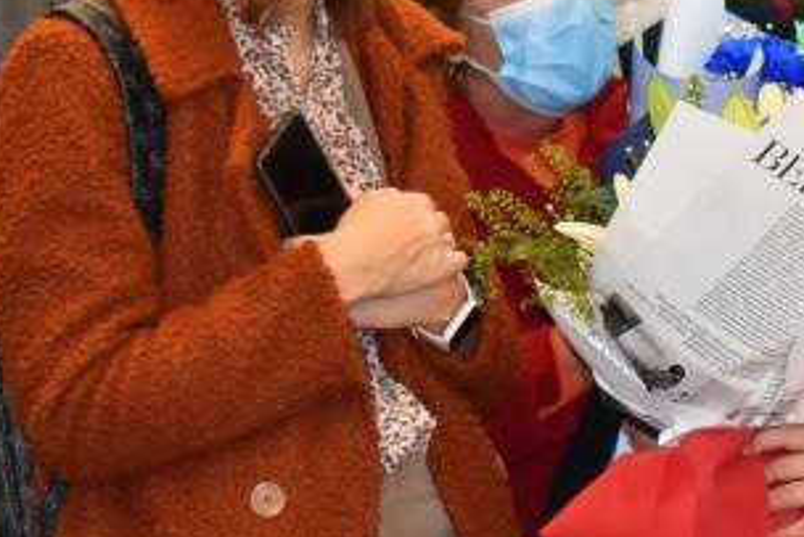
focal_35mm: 202
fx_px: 4513
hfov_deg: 10.1
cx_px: 722
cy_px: 99
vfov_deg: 6.8
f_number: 4.8
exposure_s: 1/125
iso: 1250
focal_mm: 40
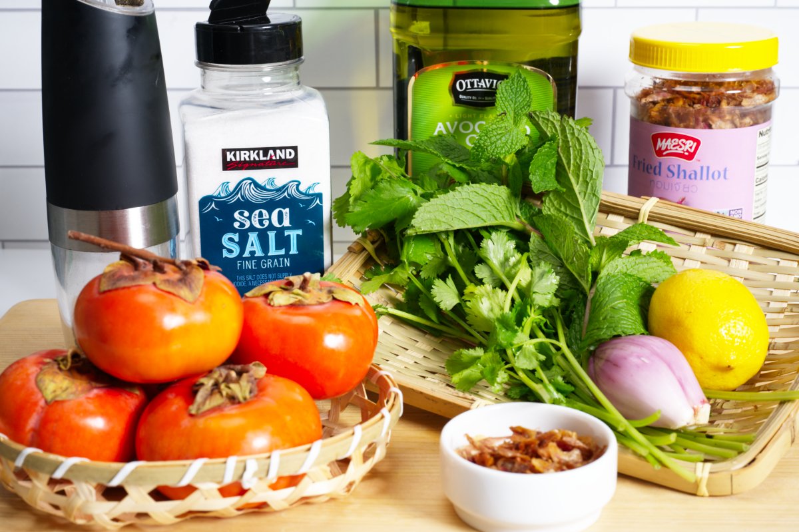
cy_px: 266
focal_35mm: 60
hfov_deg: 33.4
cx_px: 400
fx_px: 1331
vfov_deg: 22.6
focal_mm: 60
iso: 400
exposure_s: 1/60
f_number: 11
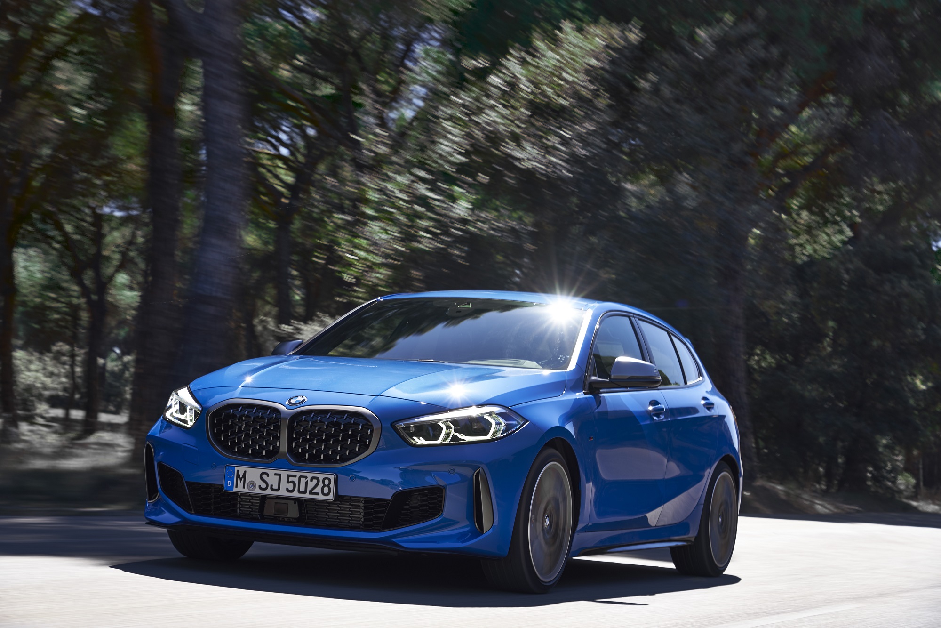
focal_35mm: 79
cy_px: 314
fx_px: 2065
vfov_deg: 17.3
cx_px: 470
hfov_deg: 25.7
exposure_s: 1/40
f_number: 8
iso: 100
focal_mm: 79
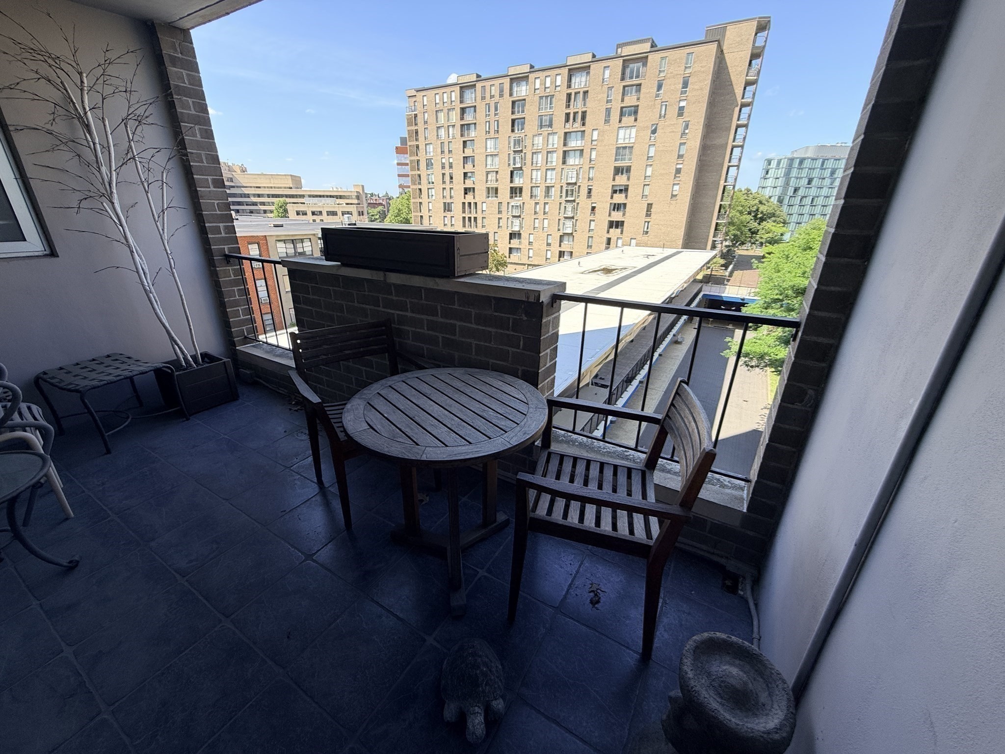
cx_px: 502
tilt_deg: -22.0
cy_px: 377
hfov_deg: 102.1
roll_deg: +0.1
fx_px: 406
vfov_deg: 85.7
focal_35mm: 14
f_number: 2.2
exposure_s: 1/502
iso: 50
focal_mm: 2.22
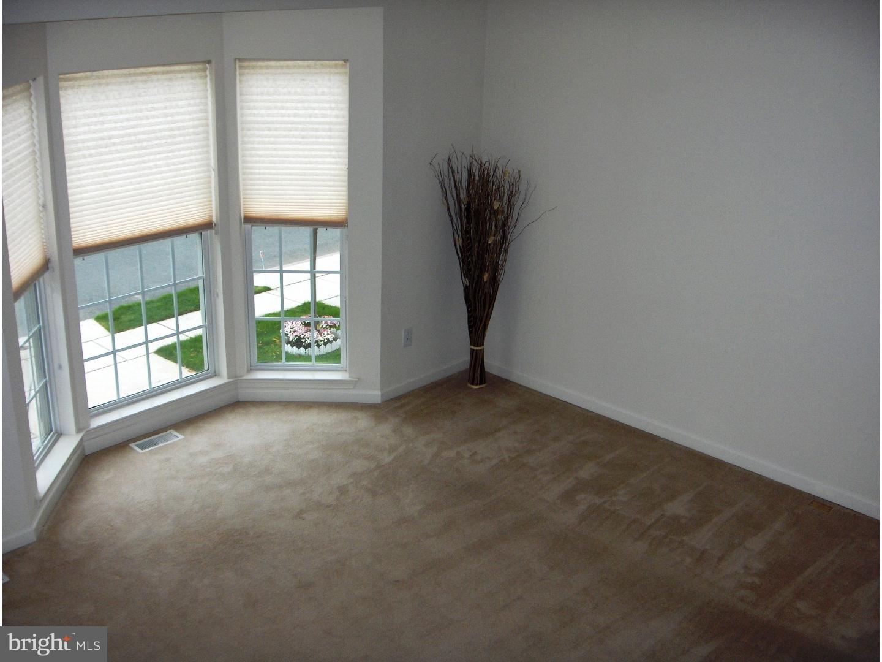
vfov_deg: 36.8
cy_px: 331
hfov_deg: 47.9
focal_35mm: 39
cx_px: 441
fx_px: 994
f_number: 2.8
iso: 160
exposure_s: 1/153
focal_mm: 8
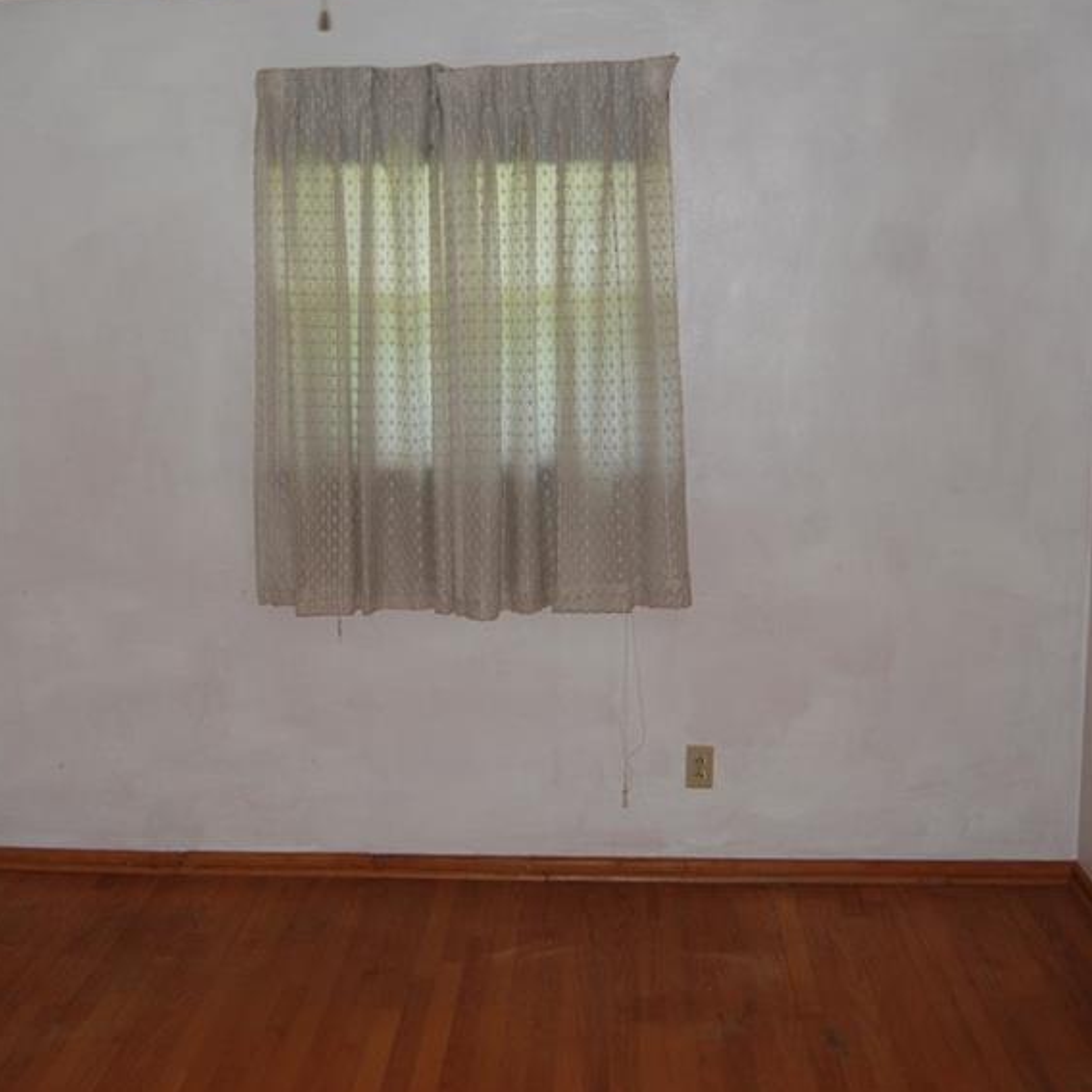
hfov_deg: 36.6
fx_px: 1642
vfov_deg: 36.7
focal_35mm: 46
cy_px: 479
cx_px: 419
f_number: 3.8
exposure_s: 1/60
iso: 200
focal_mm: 20
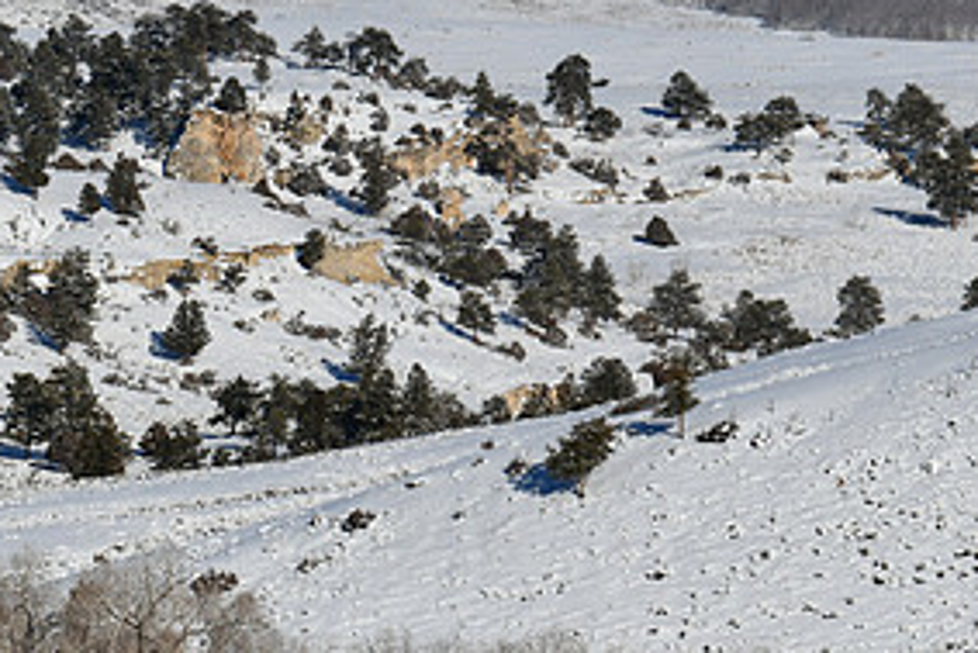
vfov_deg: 2.7
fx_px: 13753
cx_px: 314
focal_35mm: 506
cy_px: 354
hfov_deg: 4.1
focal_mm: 165
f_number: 9
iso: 100
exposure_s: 1/640
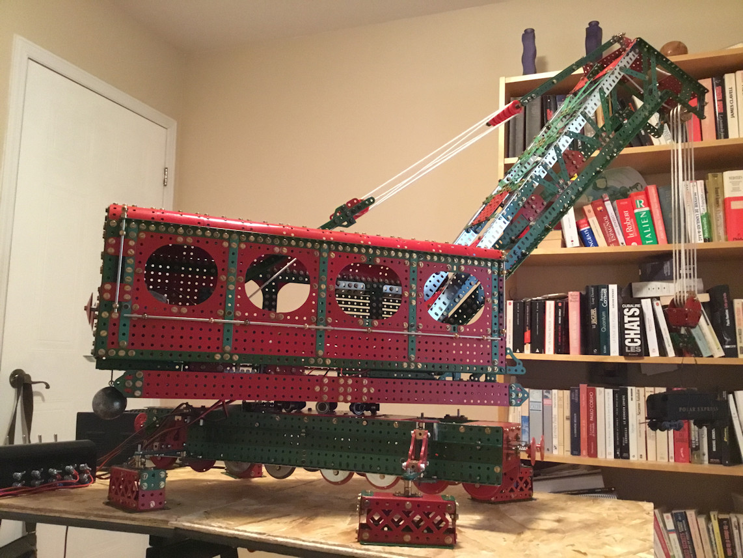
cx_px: 372
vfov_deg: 45.5
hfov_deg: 58.3
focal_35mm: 31
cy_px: 279
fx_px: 666
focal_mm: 3.3
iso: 320
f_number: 2.4
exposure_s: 1/15
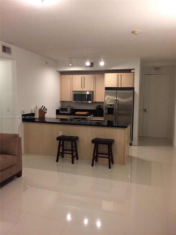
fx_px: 197
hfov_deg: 48.2
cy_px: 118
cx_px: 88
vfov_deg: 61.7
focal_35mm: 29
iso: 250
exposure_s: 1/17
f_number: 2.2
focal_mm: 4.15
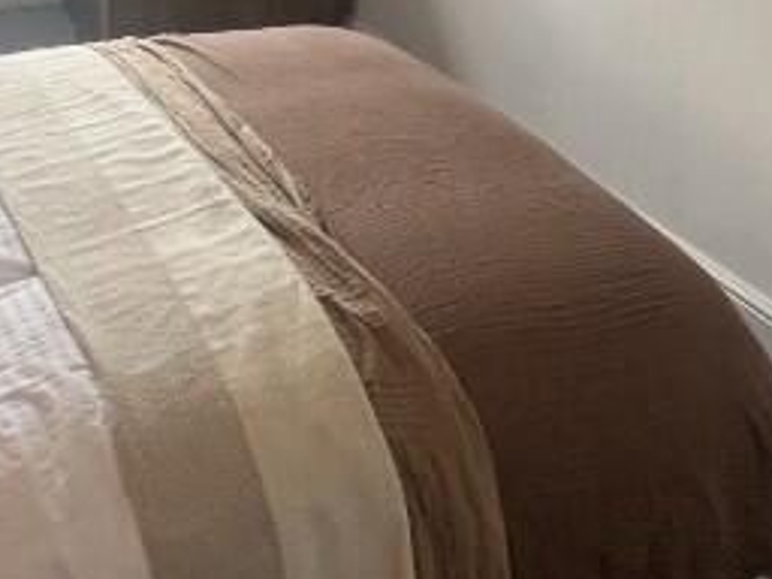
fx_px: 1160
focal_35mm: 52
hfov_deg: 36.5
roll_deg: -5.9
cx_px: 504
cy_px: 63
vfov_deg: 27.1
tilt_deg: -22.4
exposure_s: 1/99
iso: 160
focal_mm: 1.57
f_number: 1.8
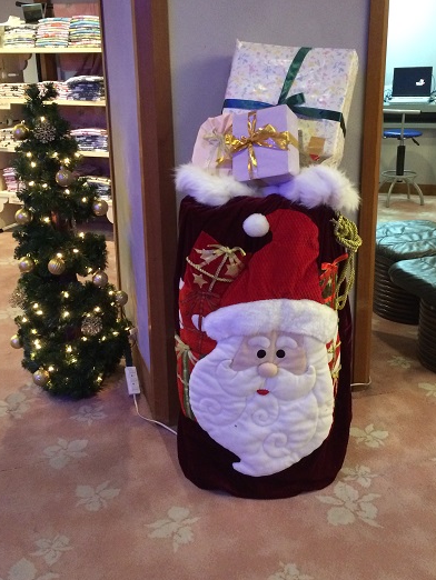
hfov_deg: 38.7
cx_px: 212
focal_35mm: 37
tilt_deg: -17.4
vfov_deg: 49.9
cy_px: 243
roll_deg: +1.9
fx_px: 621
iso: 320
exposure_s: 1/15
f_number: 2.2
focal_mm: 4.15
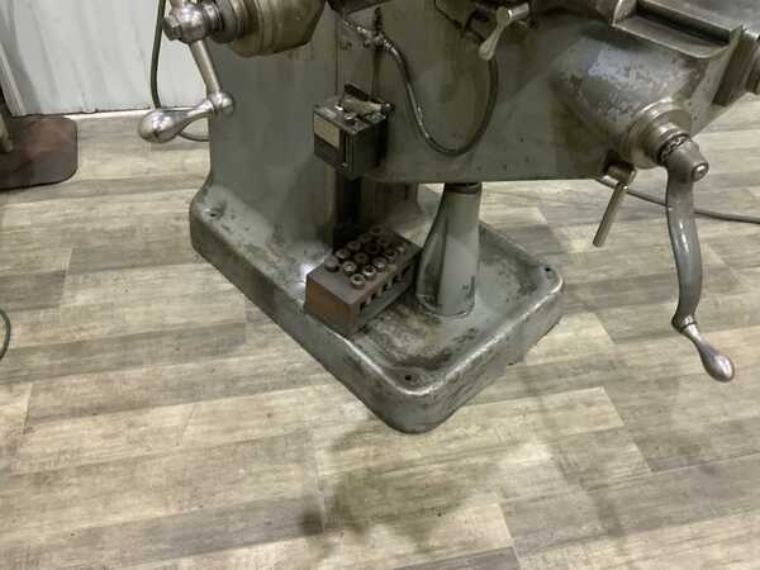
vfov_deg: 48.2
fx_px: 637
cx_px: 380
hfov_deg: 61.7
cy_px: 285
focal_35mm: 29
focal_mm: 3
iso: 250
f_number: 1.8
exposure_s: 1/60
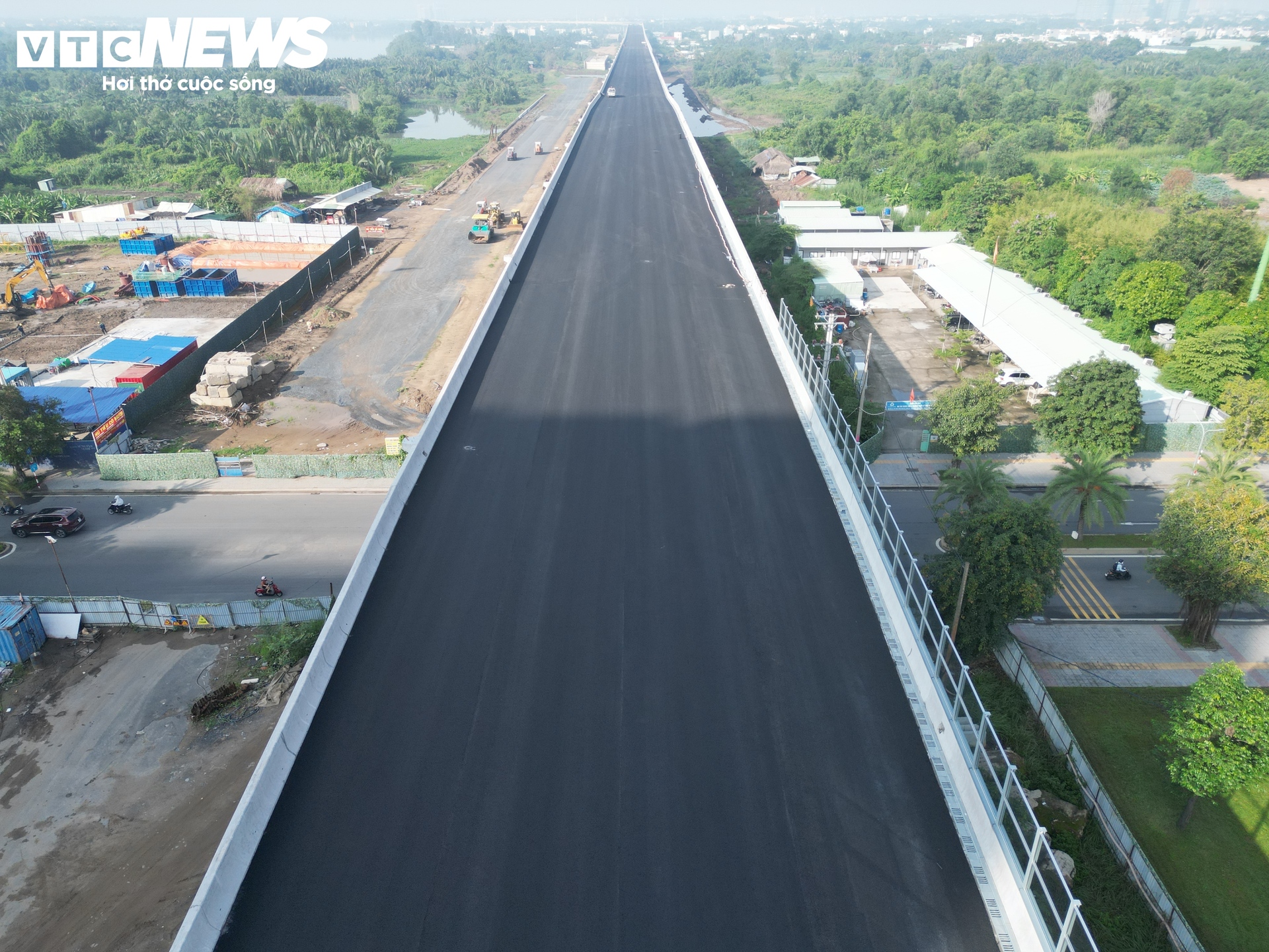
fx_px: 880
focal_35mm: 24
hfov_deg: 71.6
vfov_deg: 56.8
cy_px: 476
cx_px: 634
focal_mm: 6.72
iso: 200
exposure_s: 1/1500
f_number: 1.7
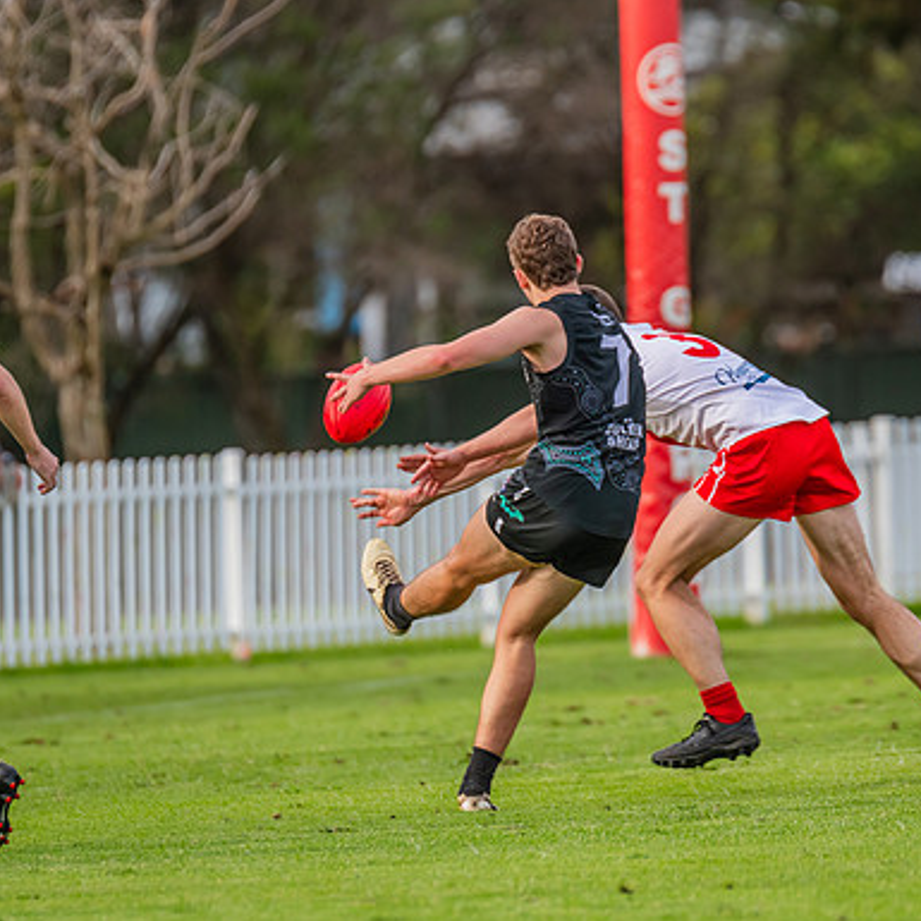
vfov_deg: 3.2
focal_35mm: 541
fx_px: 16285
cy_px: 461
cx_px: 476
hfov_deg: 3.2
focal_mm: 420
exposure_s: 1/1600
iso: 800
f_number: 5
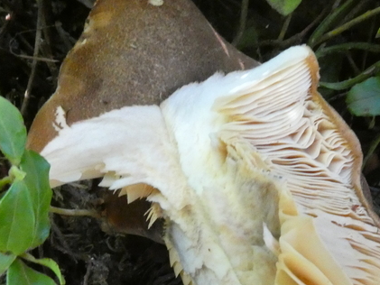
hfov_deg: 48.9
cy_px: 256
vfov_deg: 35.5
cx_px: 199
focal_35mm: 38
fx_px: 417
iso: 1600
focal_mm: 3.6
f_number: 7.1
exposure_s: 1/40
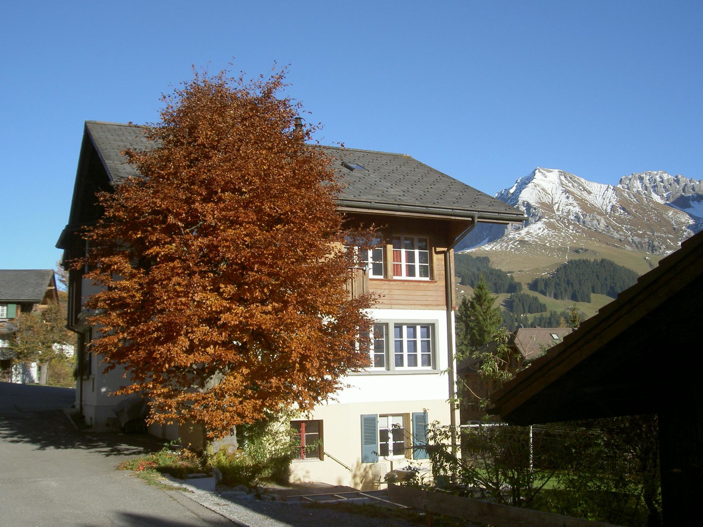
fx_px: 792
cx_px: 352
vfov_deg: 36.8
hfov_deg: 47.9
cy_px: 264
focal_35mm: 39
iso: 100
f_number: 4.7
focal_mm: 8
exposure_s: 1/400
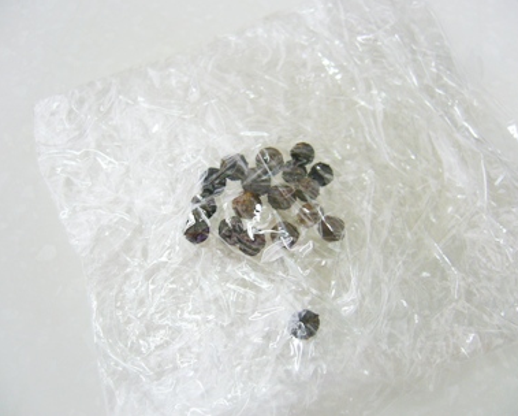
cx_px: 251
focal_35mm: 37
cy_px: 207
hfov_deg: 49.0
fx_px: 568
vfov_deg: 40.2
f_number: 2.8
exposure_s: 1/20
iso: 100
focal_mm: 5.8
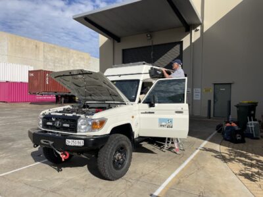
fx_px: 198
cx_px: 132
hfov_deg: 67.3
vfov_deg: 53.1
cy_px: 98
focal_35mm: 26
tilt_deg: -1.5
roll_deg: +0.0
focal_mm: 4.2
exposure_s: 1/5814
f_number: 1.6
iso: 32
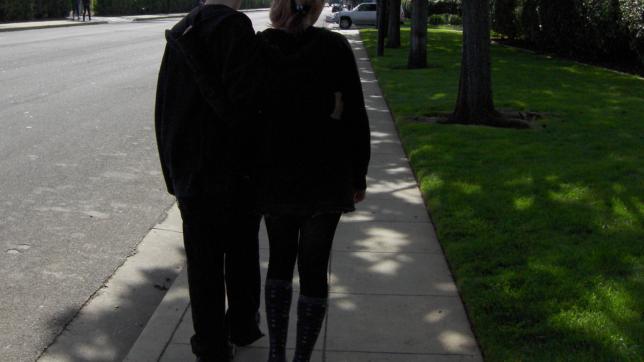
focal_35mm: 49
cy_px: 105
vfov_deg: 24.2
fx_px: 837
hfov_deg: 42.1
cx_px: 291
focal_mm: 8.4
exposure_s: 1/1064
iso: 100
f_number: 4.4
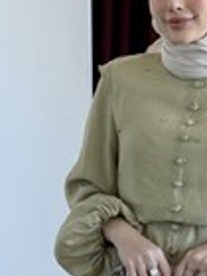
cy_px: 159
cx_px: 195
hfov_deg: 20.2
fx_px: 566
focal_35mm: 71
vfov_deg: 27.4
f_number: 1.78
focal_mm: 6.76
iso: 80
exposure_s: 1/121
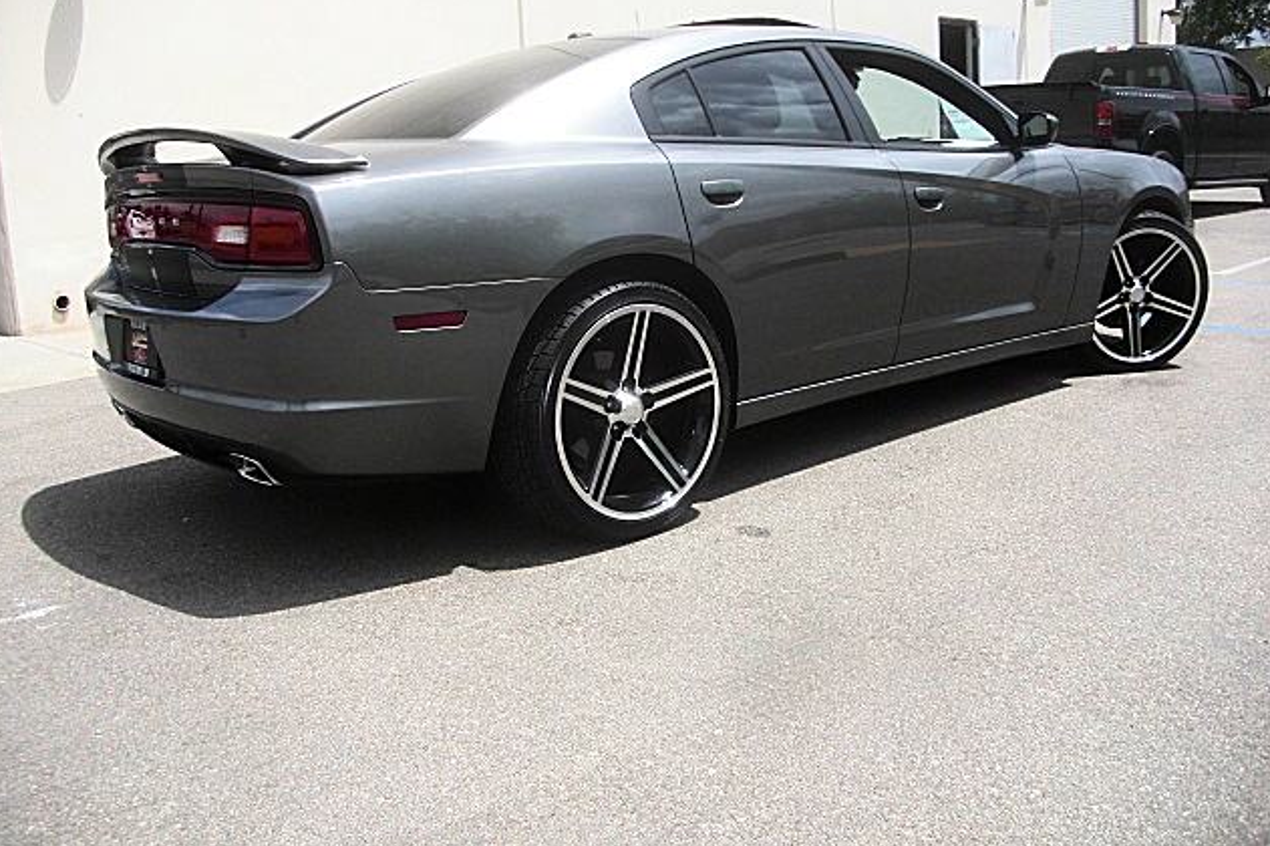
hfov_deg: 50.7
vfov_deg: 35.0
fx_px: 1340
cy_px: 377
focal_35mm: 38
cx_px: 630
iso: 50
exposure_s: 1/1000
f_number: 2.8
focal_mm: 6.3
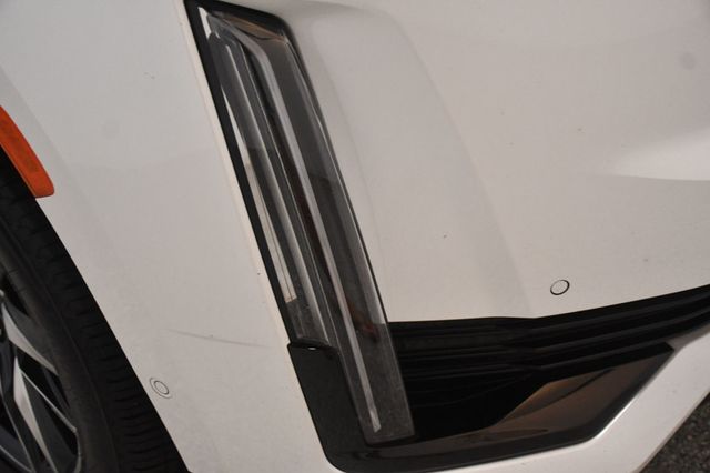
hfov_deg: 43.6
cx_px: 355
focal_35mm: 45
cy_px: 236
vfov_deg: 29.8
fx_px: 887
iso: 2500
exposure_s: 1/125
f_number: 4
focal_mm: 30
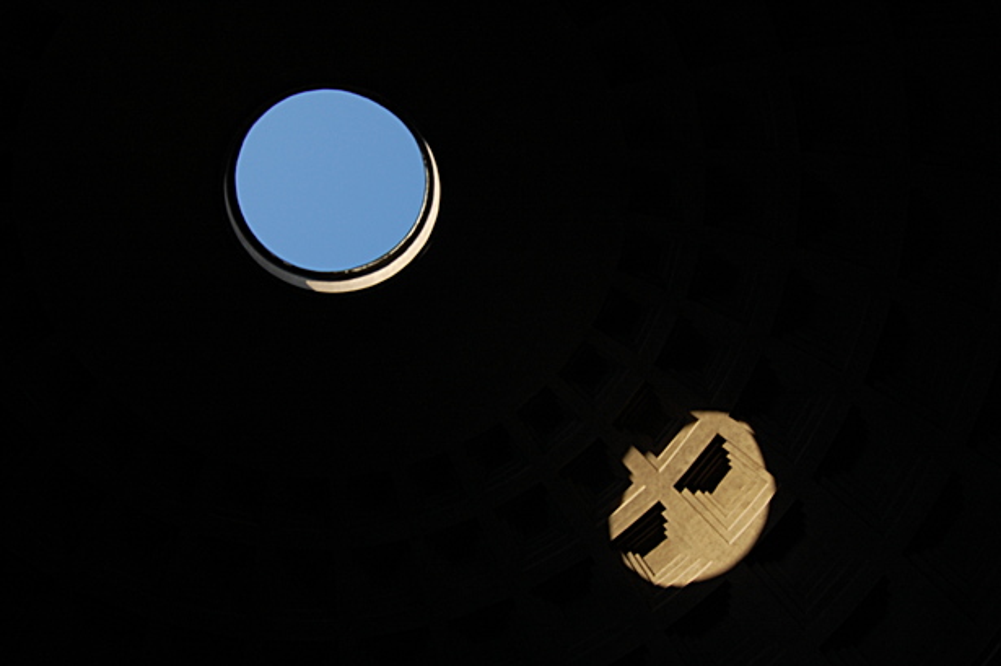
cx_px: 500
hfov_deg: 55.1
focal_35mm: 34
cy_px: 333
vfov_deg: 38.3
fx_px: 958
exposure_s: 1/250
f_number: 9
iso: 200
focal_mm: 23
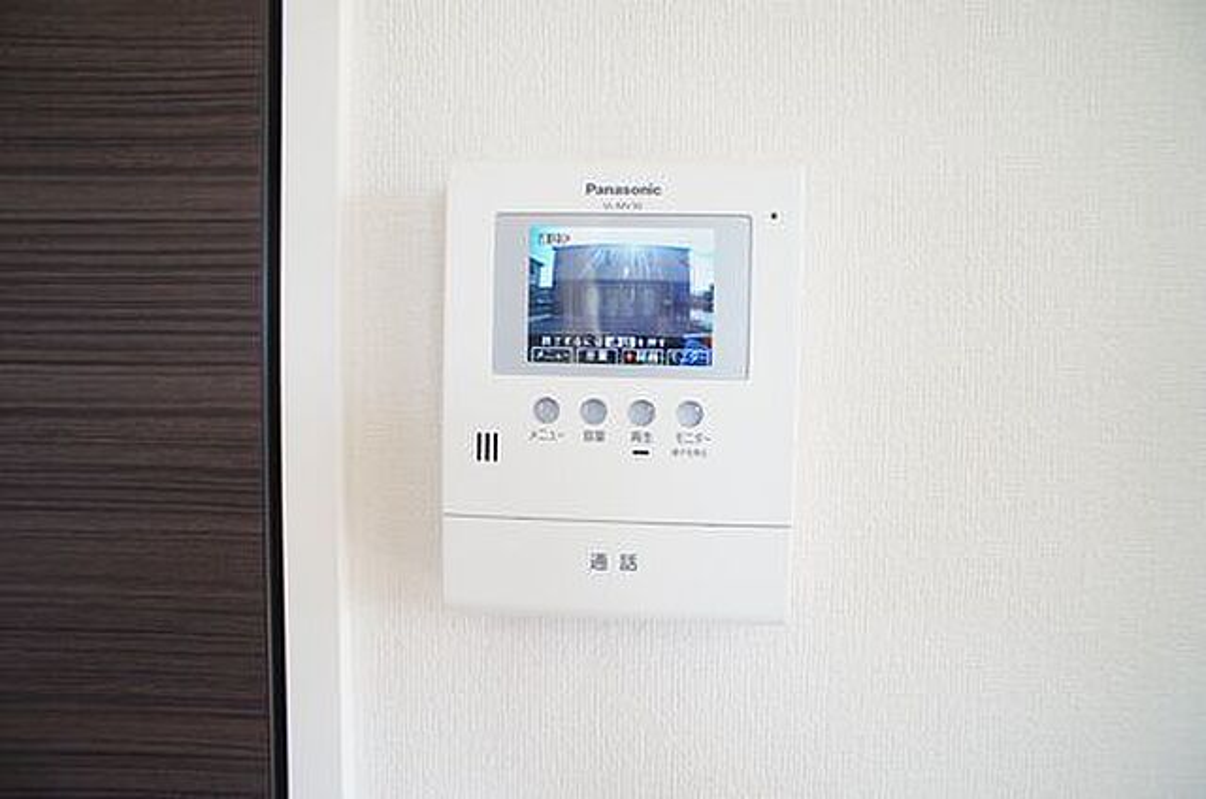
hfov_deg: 73.8
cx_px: 603
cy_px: 400
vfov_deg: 52.9
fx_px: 802
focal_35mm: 24
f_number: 4
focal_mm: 16
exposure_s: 1/60
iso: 200
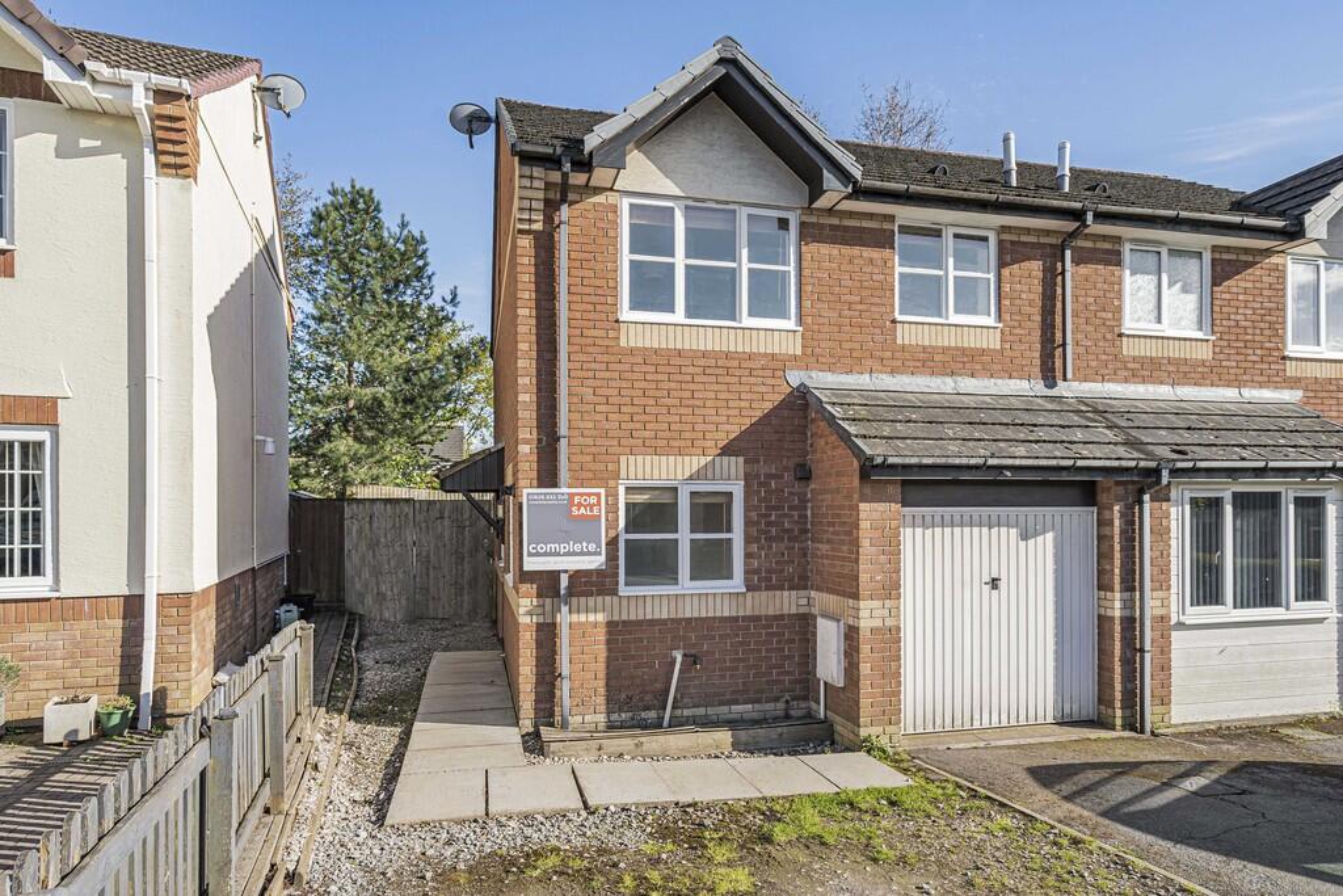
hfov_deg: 84.0
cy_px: 448
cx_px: 672
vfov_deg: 61.9
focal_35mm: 20
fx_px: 746
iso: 160
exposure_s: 1/160
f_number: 8
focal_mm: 20
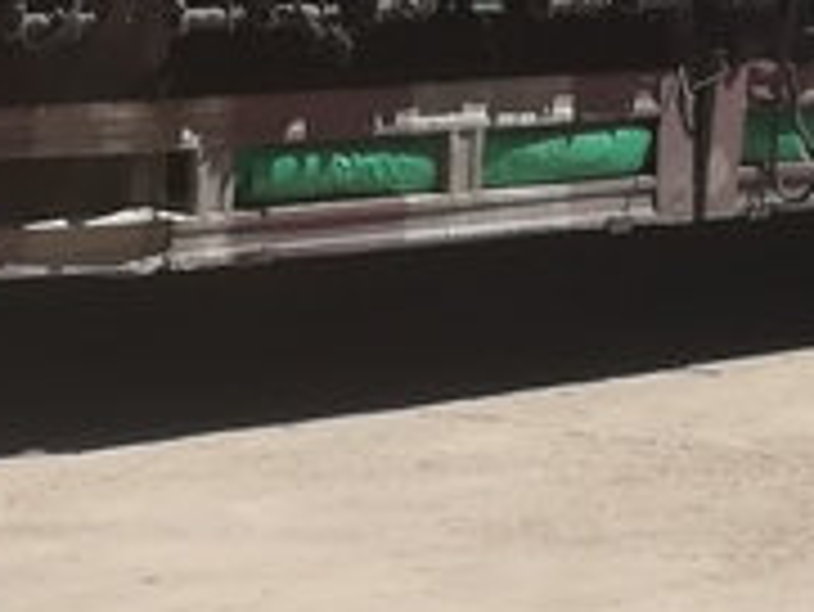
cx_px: -351
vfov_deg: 8.4
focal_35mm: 172
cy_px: -364
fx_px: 4047
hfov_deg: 11.1
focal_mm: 3.83
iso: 50
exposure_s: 1/865
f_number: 2.2
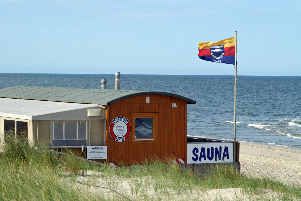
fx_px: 1004
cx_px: 150
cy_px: 100
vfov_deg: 11.4
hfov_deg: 17.1
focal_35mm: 120
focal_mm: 80
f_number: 13
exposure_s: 1/180
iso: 200
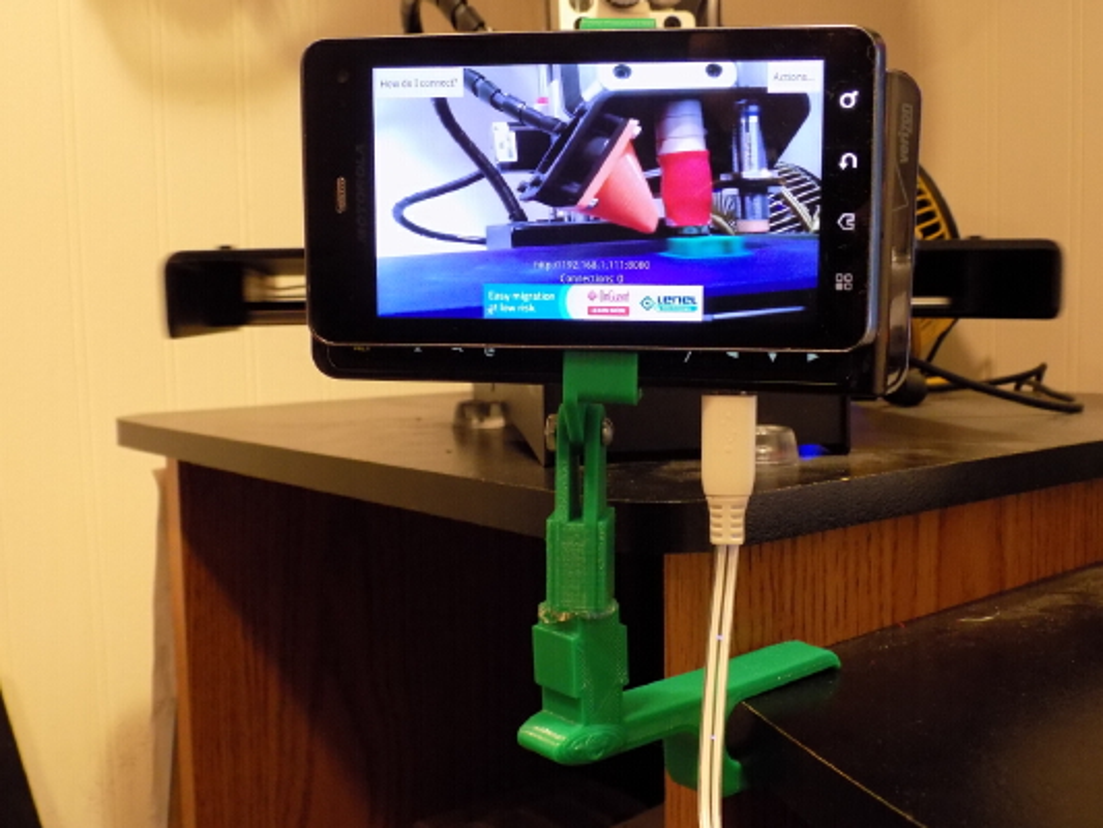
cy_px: 414
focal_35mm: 37
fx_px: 1179
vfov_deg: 38.7
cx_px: 552
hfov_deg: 50.1
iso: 400
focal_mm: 6.6
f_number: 3.5
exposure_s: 1/6
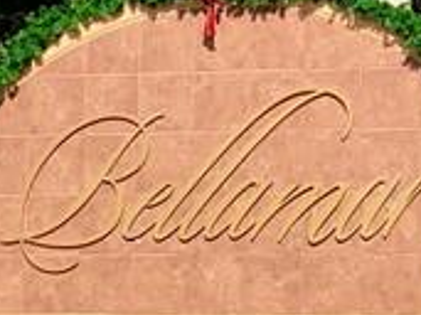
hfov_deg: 11.2
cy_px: -268
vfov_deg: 8.2
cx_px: 453
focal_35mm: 174
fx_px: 2115
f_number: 1.8
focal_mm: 3
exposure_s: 1/1451
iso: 16
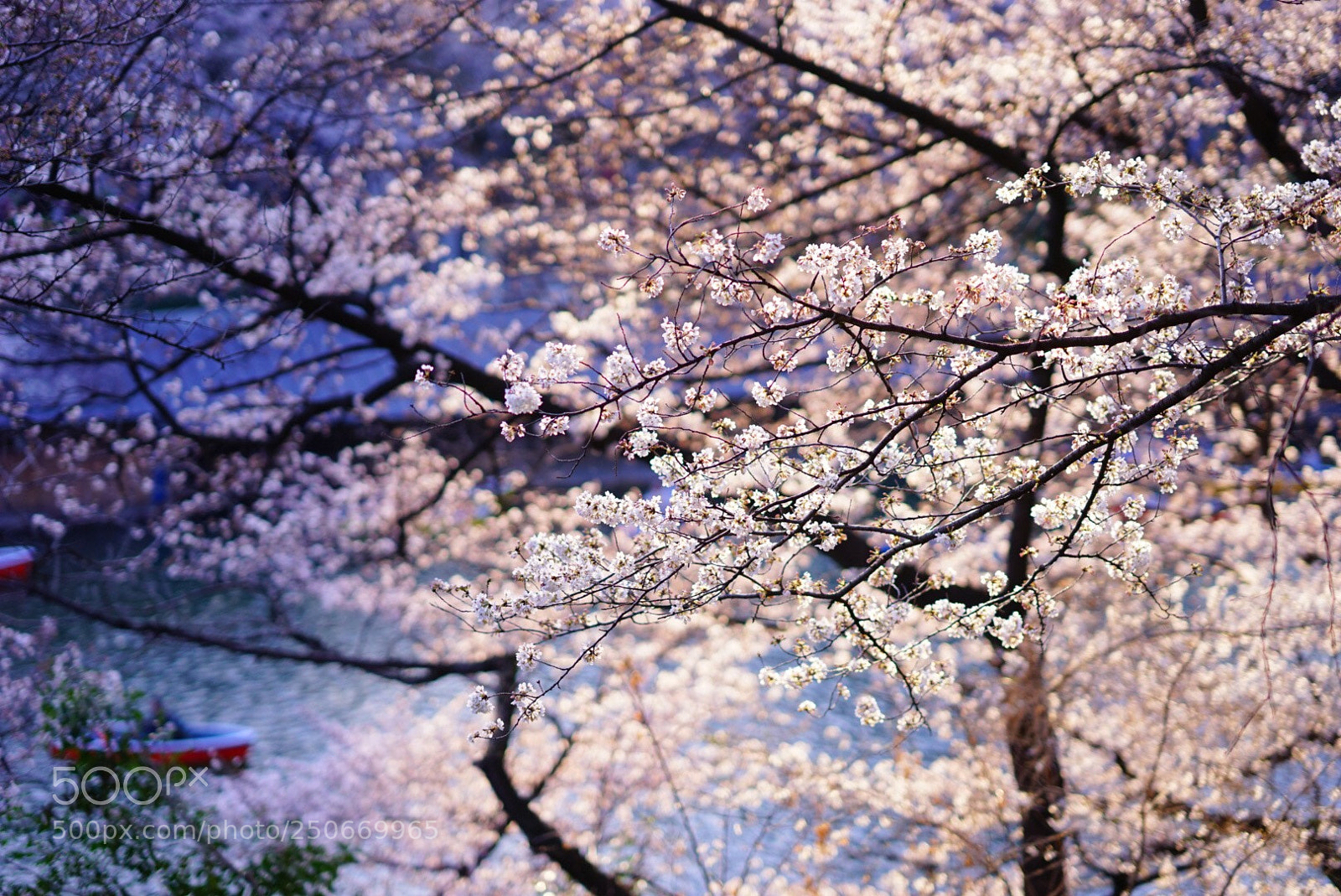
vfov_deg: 16.1
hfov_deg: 23.9
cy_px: 448
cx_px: 670
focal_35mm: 85
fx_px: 3168
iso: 250
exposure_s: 1/1600
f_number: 1.6
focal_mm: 85
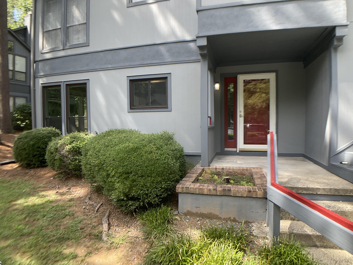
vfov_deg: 44.2
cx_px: 173
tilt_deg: -2.0
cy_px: 132
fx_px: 326
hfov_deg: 56.8
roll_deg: +0.4
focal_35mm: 32
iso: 16
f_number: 1.8
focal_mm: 3
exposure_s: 1/231
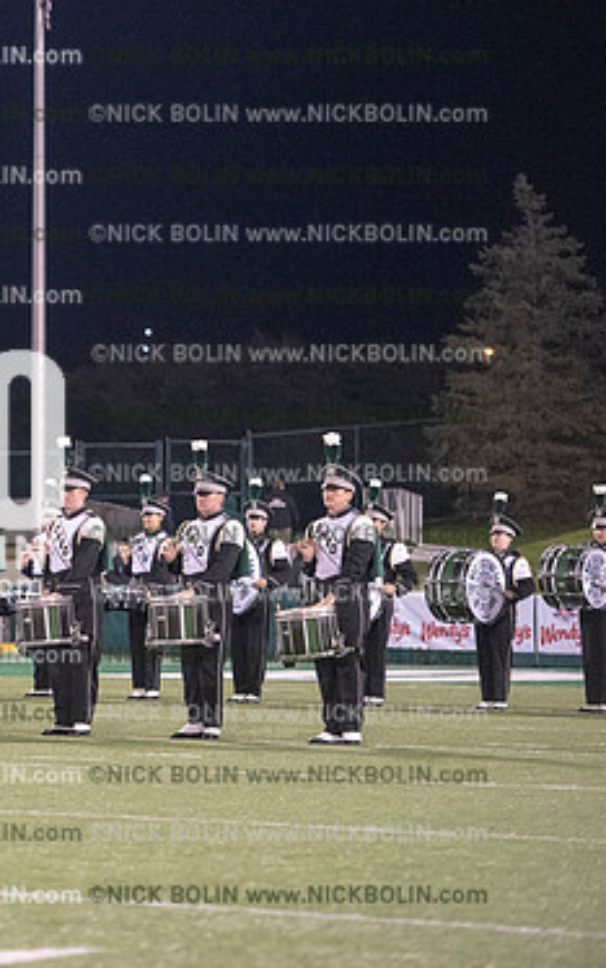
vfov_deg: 10.9
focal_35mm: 193
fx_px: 5096
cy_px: 475
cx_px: -119
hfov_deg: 6.8
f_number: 2.8
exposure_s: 1/1250
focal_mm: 122
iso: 5000
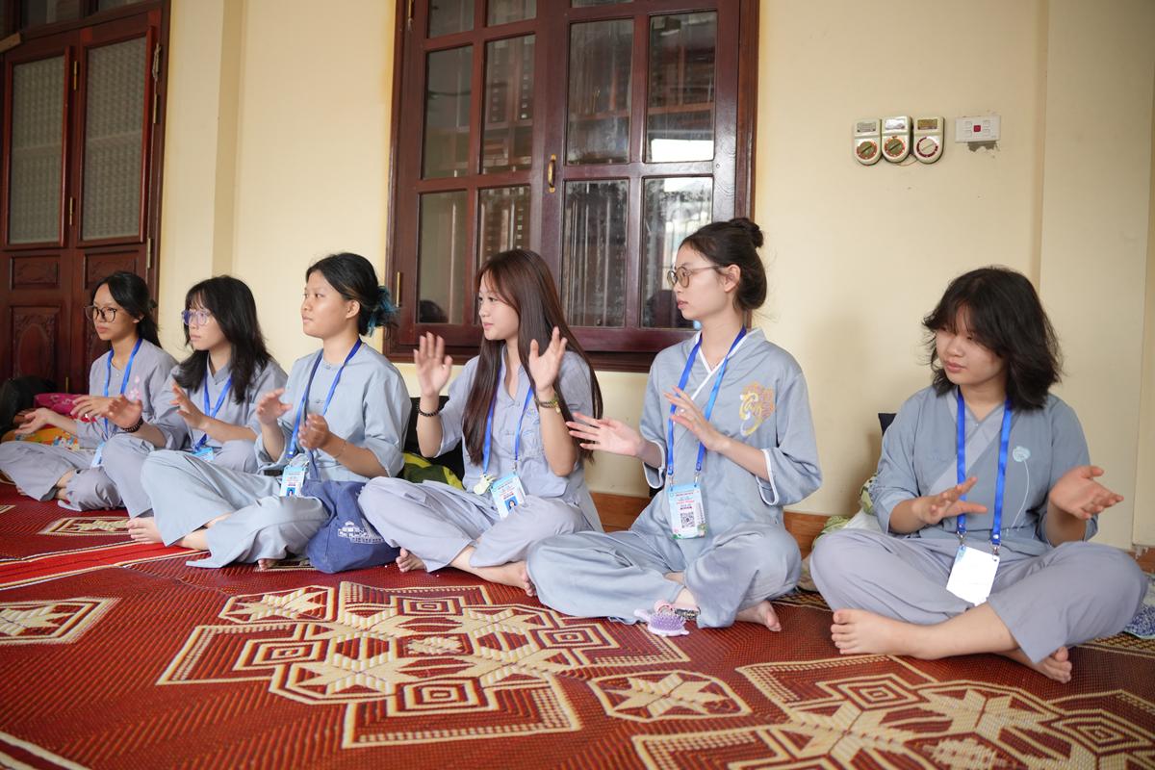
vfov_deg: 43.2
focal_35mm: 30
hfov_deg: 61.4
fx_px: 972
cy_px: 385
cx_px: 578
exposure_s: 1/125
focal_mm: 30.3
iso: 1250
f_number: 2.8
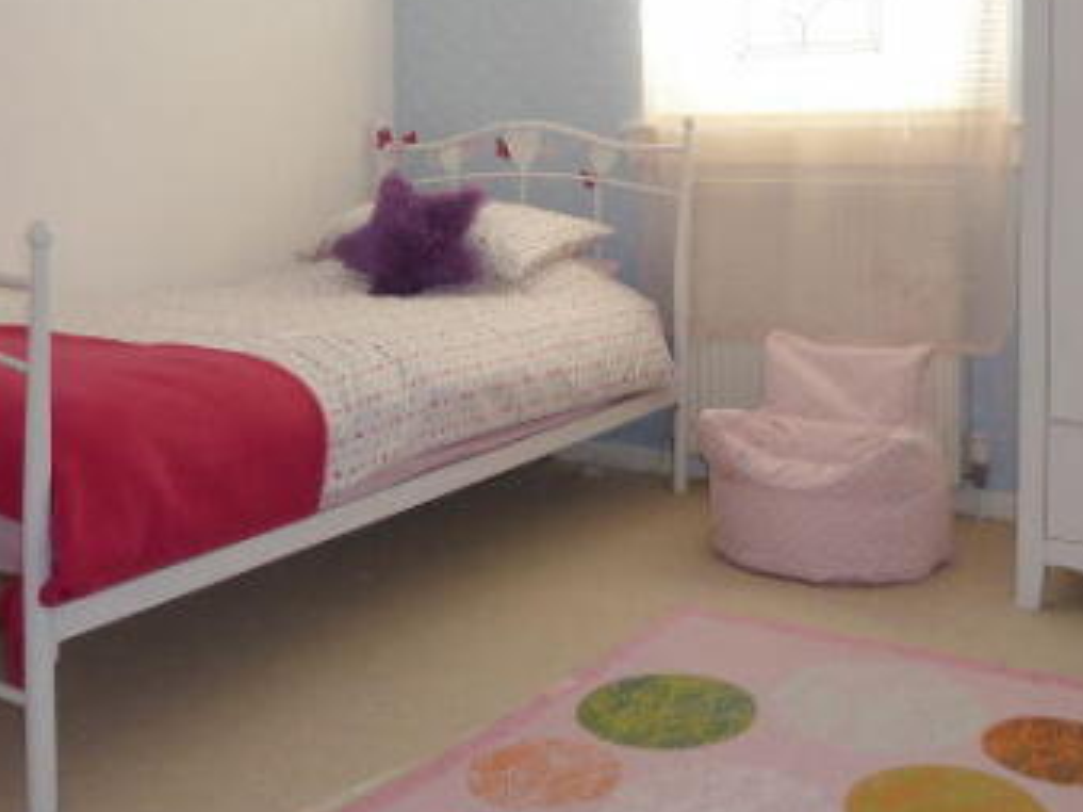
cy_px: 165
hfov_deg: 43.9
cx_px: 557
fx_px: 1345
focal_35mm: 43
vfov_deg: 32.7
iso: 100
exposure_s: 1/30
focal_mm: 4.1
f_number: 3.3
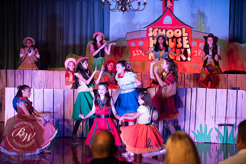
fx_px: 765
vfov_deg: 12.2
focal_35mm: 112
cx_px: 123
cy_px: 82
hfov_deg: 18.3
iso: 800
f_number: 2.8
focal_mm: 112
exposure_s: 1/125
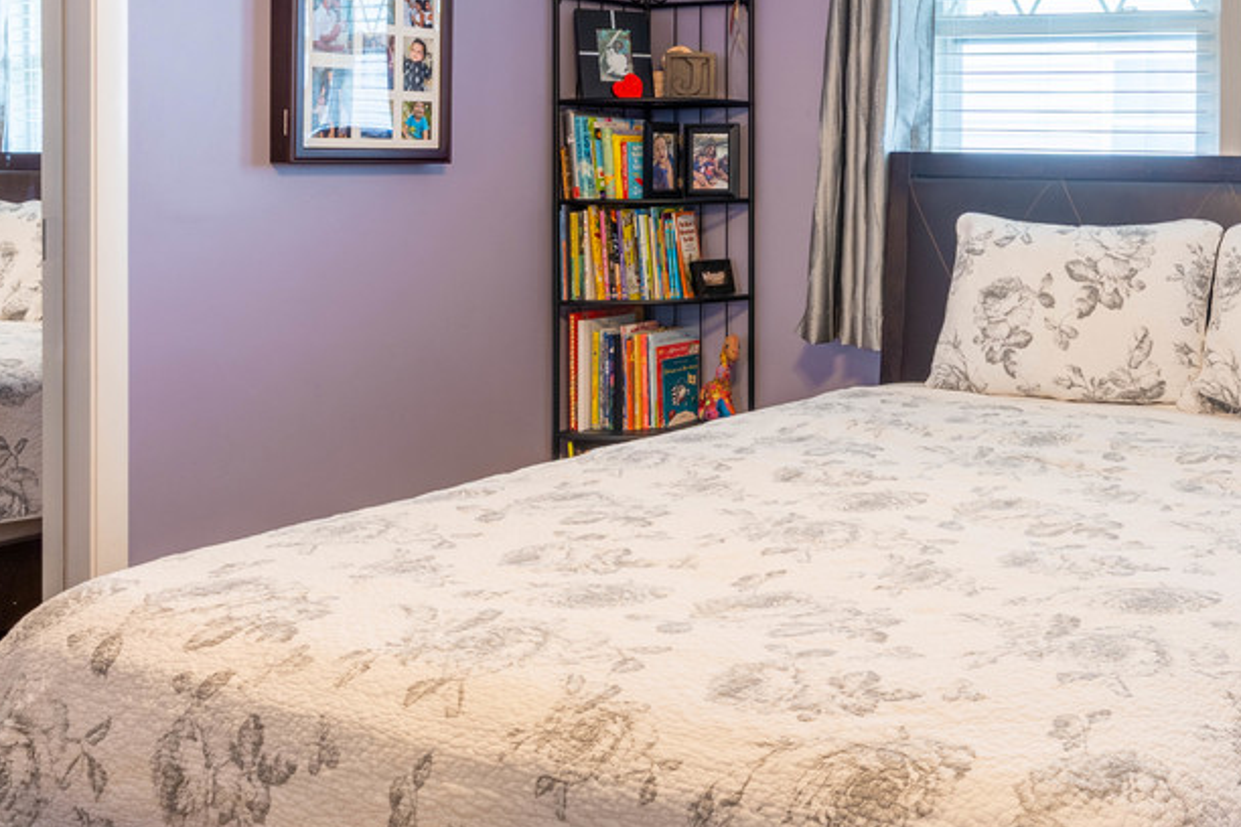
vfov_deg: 29.3
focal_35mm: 45
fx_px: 1551
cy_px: 195
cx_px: 1044
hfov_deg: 41.2
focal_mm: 17
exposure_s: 1/15
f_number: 8
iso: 160
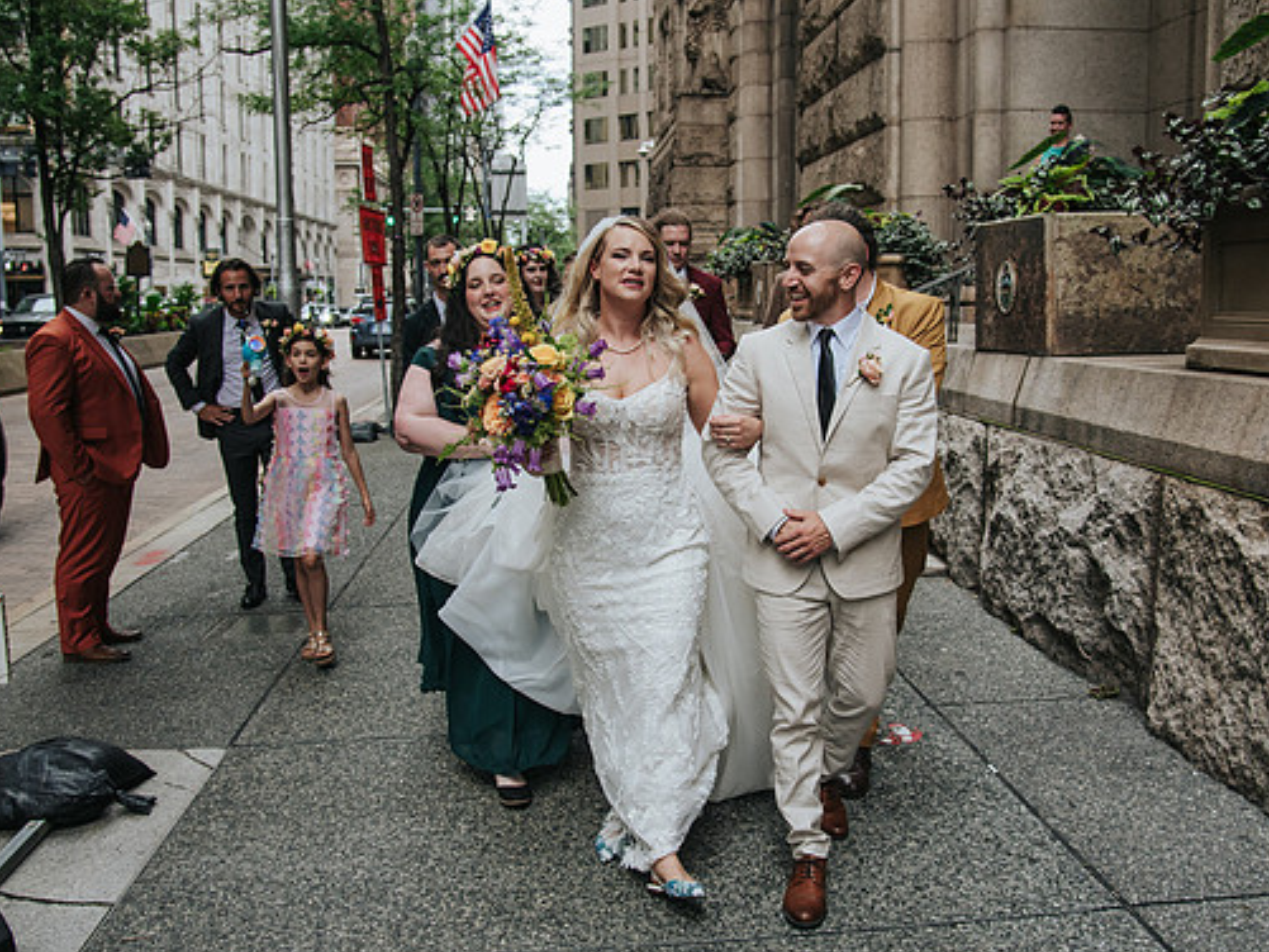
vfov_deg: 43.0
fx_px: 1210
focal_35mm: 33
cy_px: 474
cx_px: 667
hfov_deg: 55.3
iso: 800
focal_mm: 24
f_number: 4
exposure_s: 1/500
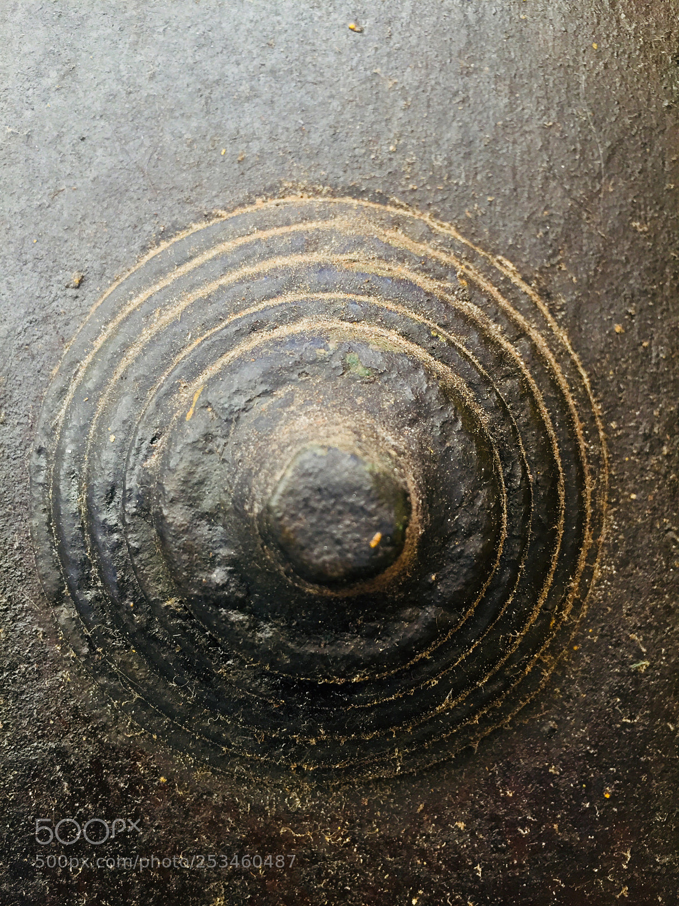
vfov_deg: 61.7
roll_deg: +0.8
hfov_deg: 48.2
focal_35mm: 29
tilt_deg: +0.5
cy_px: 453
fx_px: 758
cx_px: 340
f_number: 2.2
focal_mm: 4.15
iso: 32
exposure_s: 1/40
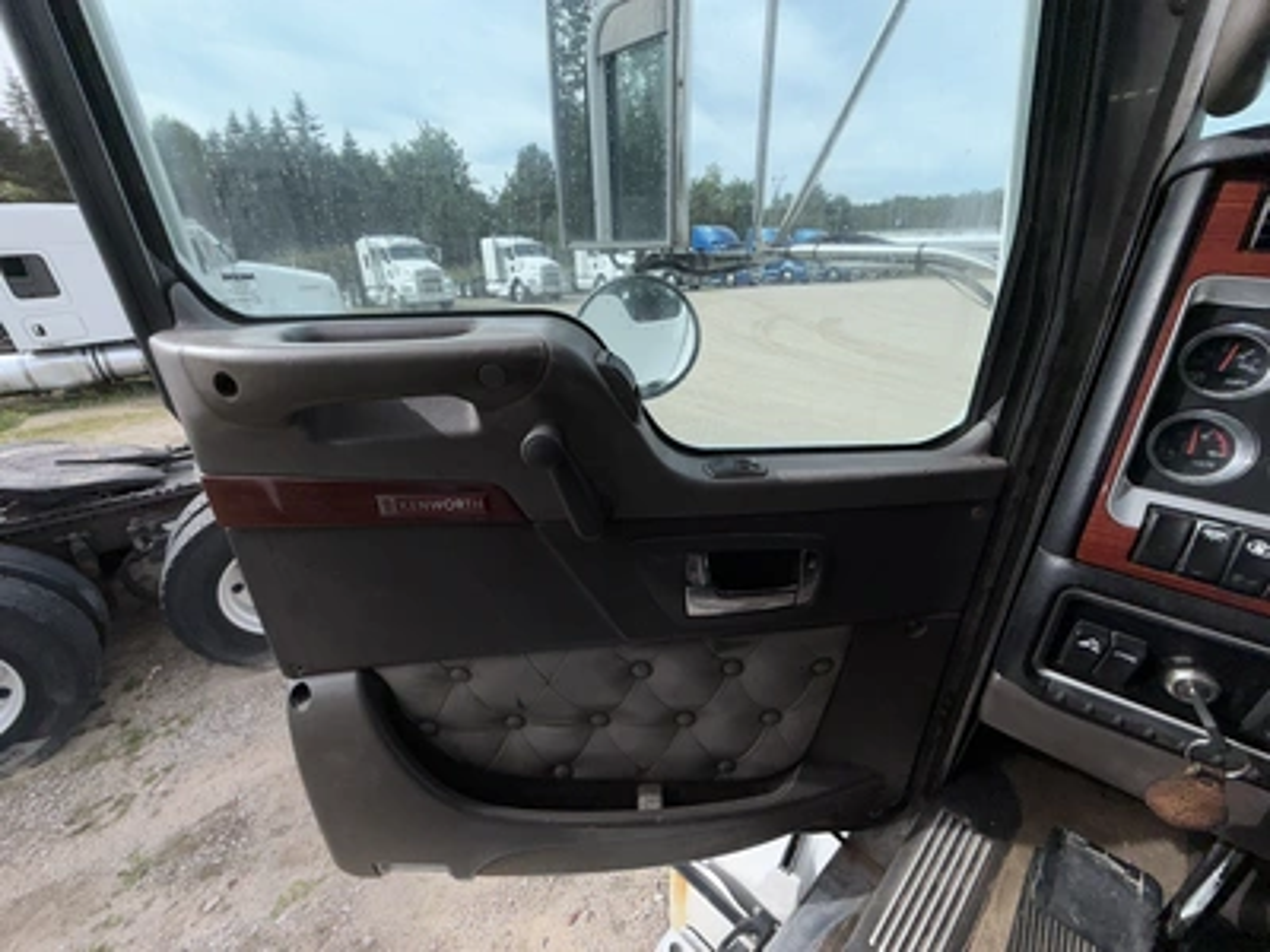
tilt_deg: -23.0
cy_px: 476
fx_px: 514
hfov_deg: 102.1
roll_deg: +4.5
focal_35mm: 14
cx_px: 635
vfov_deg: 85.7
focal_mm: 2.22
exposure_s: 1/1125
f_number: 2.2
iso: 16
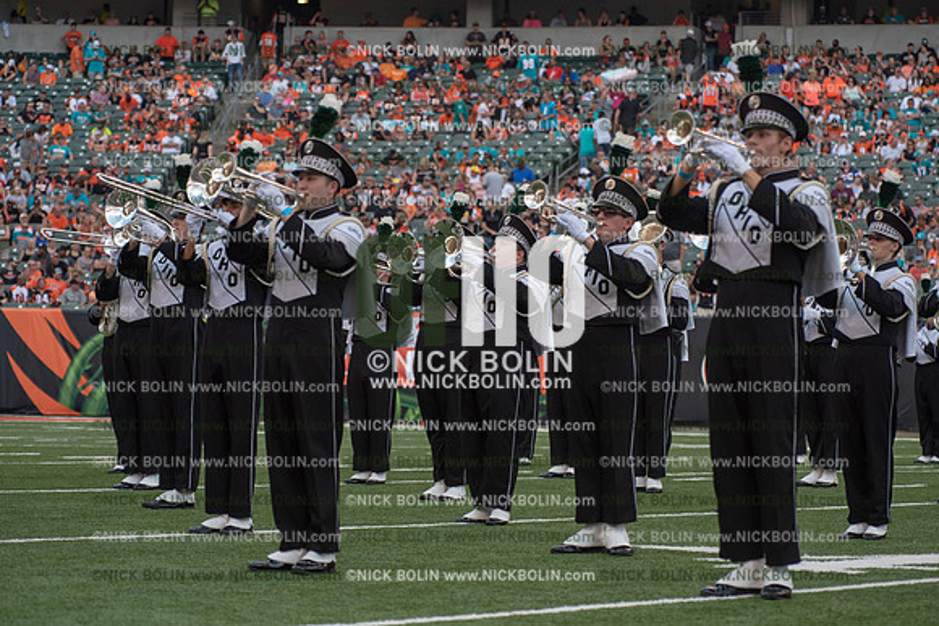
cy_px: 313
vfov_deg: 9.8
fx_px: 3652
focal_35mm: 140
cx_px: 470
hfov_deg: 14.7
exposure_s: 1/1250
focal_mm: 140
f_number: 5.6
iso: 400
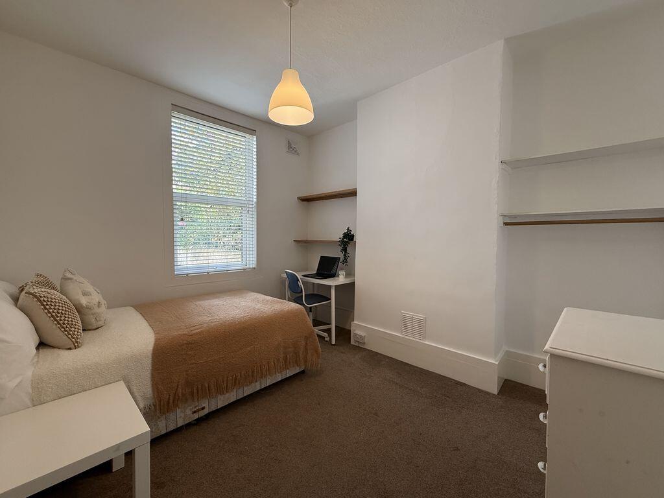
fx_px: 269
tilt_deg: -2.6
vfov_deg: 85.7
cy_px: 249
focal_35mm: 14
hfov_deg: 102.1
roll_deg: +0.3
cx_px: 332
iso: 125
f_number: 2.2
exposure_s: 1/100
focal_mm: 2.22
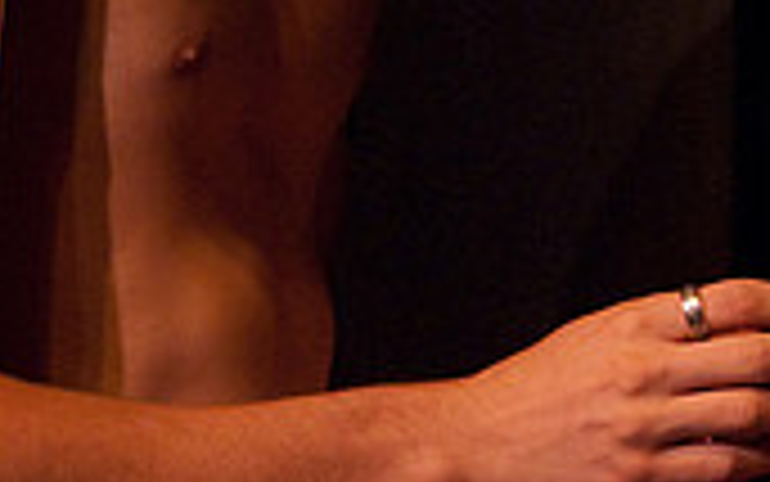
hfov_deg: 2.8
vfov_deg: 1.7
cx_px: 865
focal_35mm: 754
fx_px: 15822
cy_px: -356
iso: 1000
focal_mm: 145
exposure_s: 1/60
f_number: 2.8
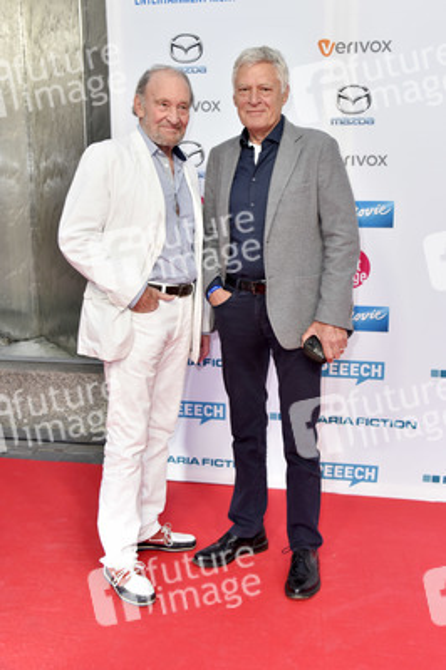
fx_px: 707
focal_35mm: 38
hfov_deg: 35.0
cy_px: 335
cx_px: 223
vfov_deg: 50.7
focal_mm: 38
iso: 1000
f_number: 5.6
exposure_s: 1/160
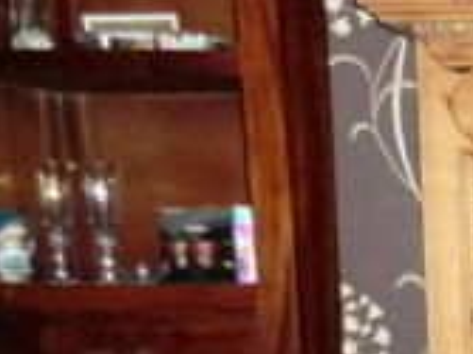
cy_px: 457
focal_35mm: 84
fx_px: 1147
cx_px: 820
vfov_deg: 16.6
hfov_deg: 18.7
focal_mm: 4.3
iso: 400
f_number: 3.2
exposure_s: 1/30
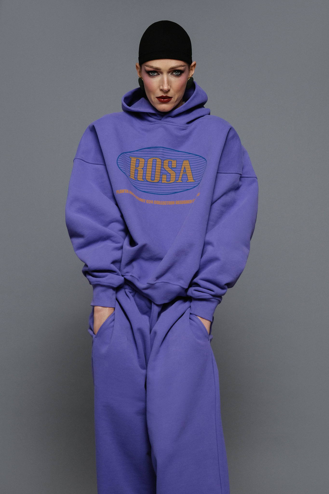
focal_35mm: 69
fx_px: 946
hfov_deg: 19.7
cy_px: 247
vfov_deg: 29.2
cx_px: 164
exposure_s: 1/125
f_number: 5.6
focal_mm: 46.3
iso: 400
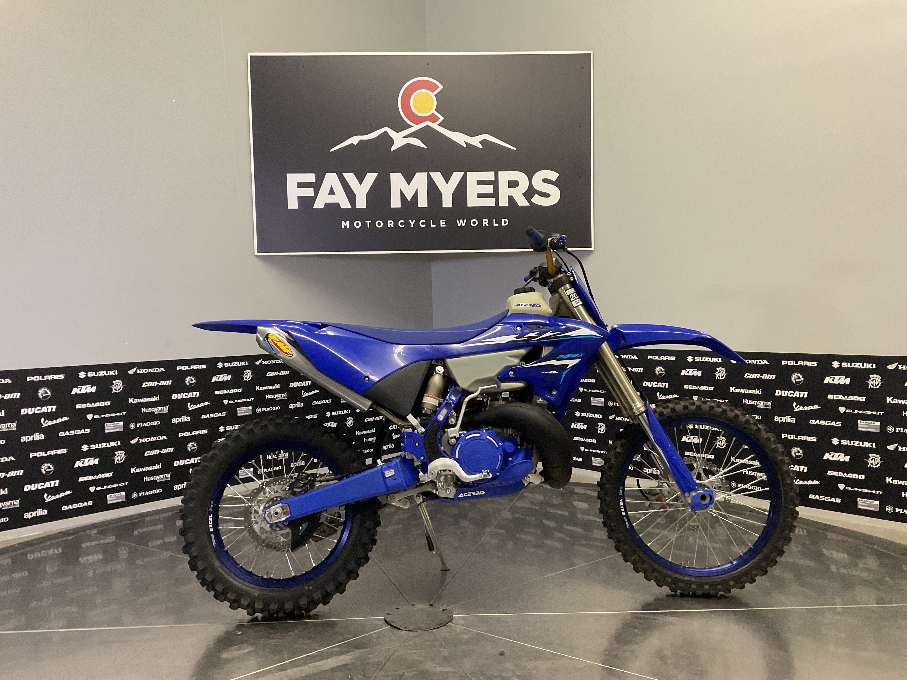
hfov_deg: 61.7
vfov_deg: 48.2
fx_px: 760
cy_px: 340
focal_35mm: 29
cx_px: 454
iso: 200
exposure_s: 1/60
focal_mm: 3
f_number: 1.8
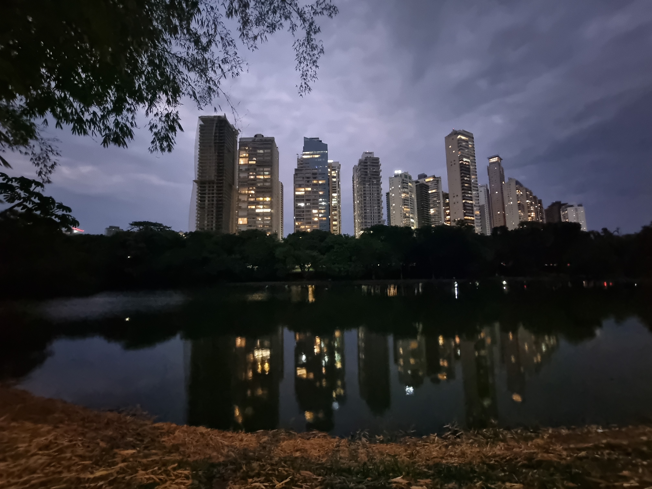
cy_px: 244
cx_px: 326
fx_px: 245
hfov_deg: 106.2
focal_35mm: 13
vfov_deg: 89.9
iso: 2500
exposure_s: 1/20
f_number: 2.2
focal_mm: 2.2
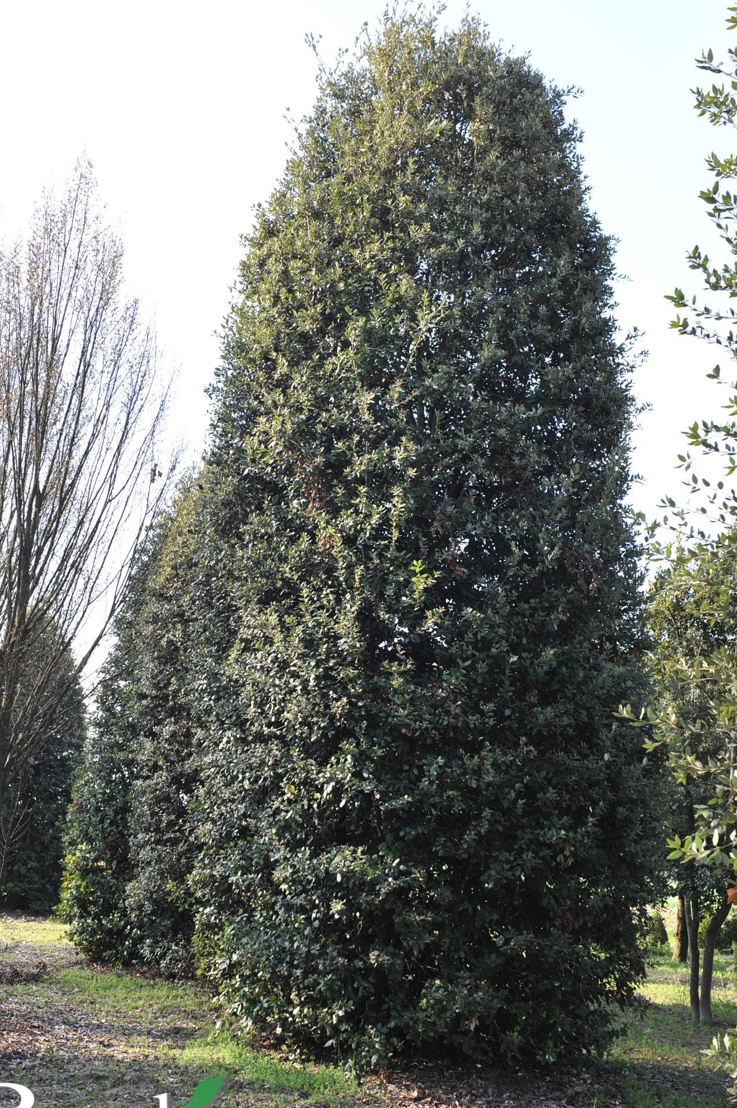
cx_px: 359
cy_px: 585
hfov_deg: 27.5
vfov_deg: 40.3
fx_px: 1506
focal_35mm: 49
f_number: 6.3
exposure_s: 1/160
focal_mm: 44
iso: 200
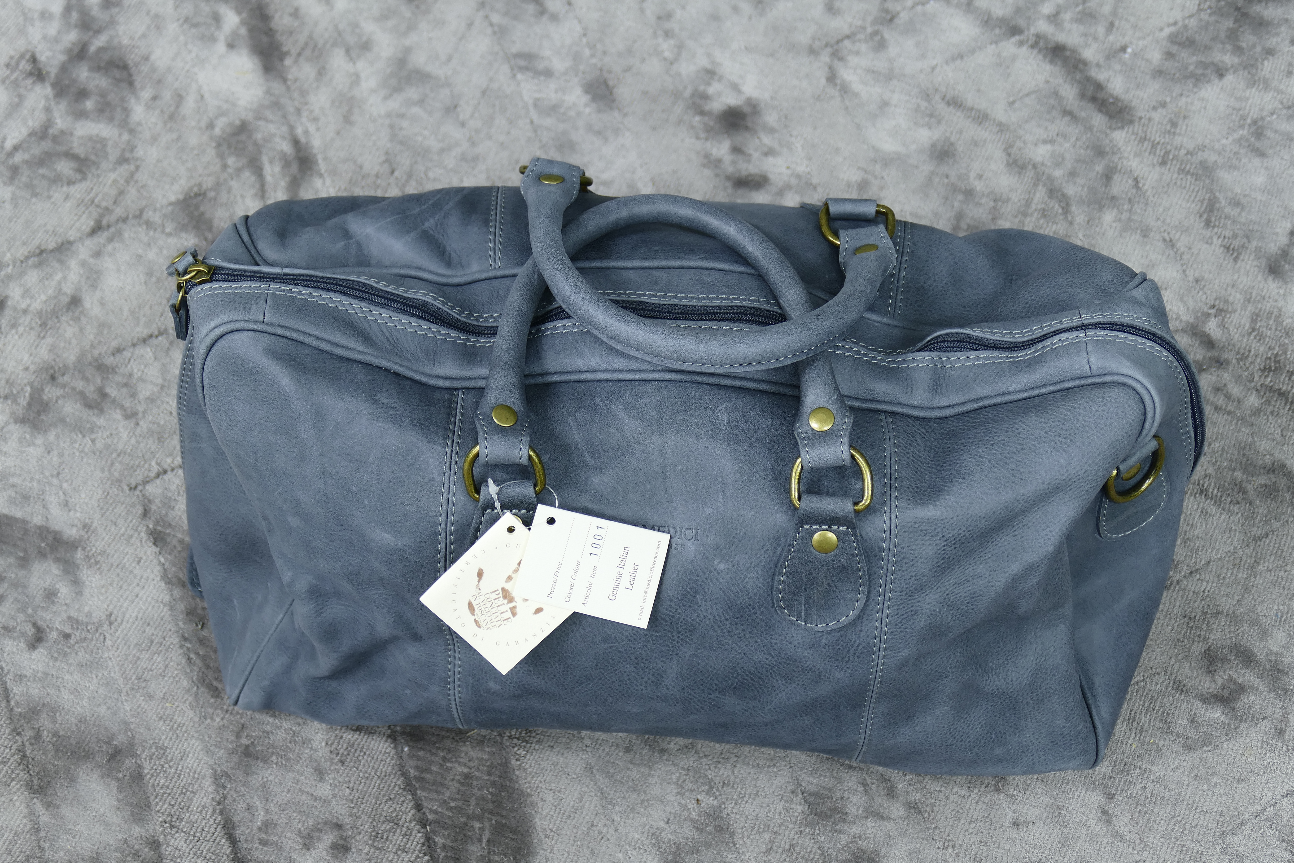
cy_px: 432
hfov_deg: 27.7
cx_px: 647
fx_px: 2624
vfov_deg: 18.7
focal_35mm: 73
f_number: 3.7
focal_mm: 26.59
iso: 125
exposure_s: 1/2.5
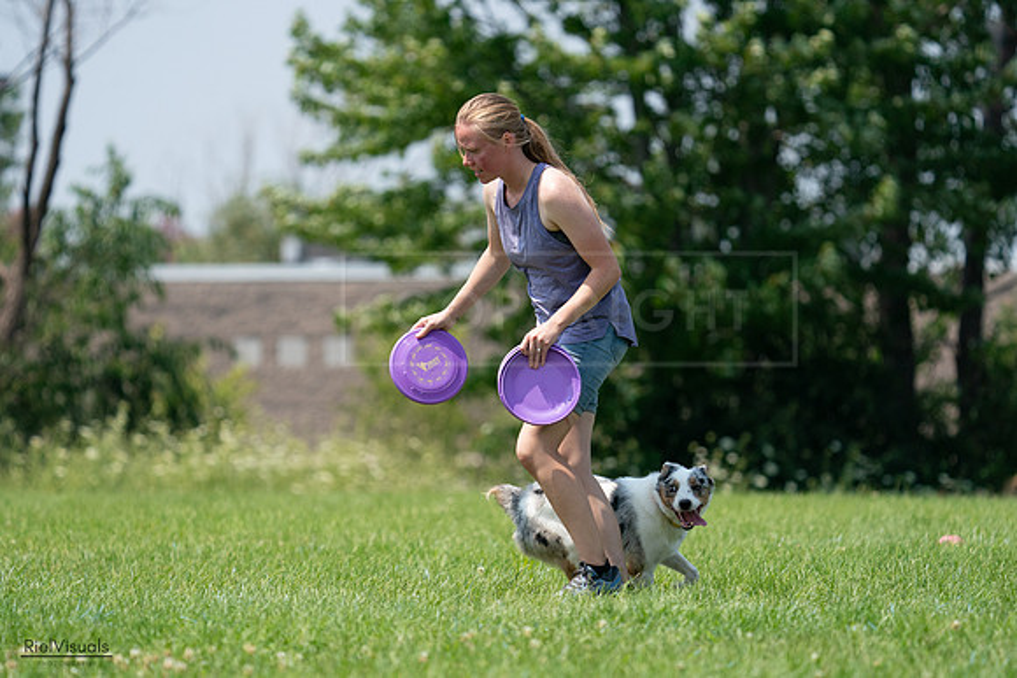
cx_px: 508
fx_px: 9211
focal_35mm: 326
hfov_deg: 6.3
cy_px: 339
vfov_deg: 4.2
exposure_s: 1/4000
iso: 1250
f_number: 6.3
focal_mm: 326
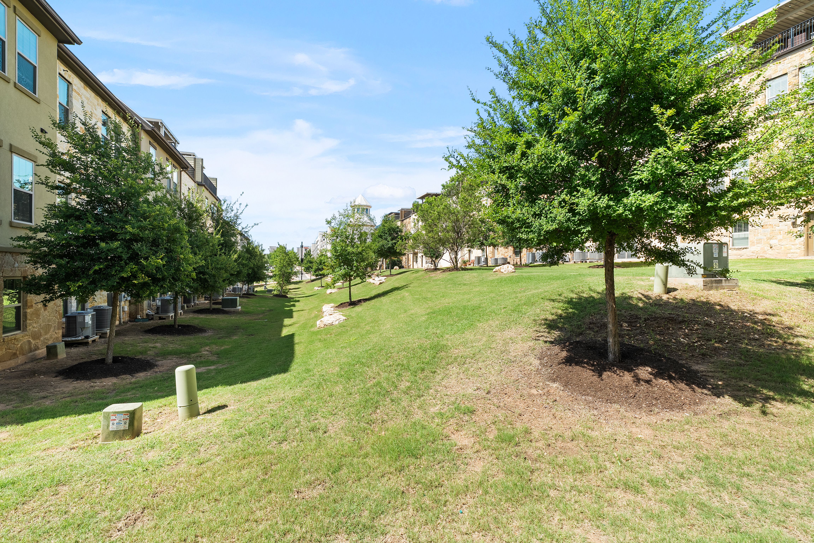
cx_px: 407
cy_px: 272
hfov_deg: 96.7
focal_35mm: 16
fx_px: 362
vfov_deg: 73.7
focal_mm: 16
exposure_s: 1/60
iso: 250
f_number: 10
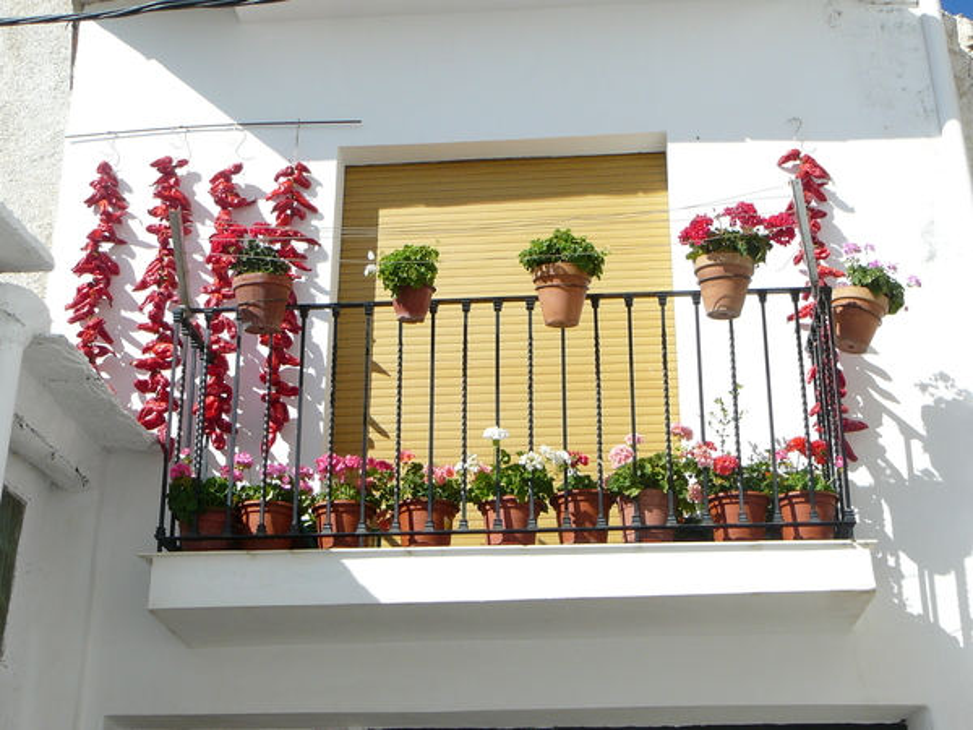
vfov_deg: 26.6
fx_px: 1546
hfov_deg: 34.9
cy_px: 365
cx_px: 486
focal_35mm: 55
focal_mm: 8.2
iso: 80
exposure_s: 1/400
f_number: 5.6
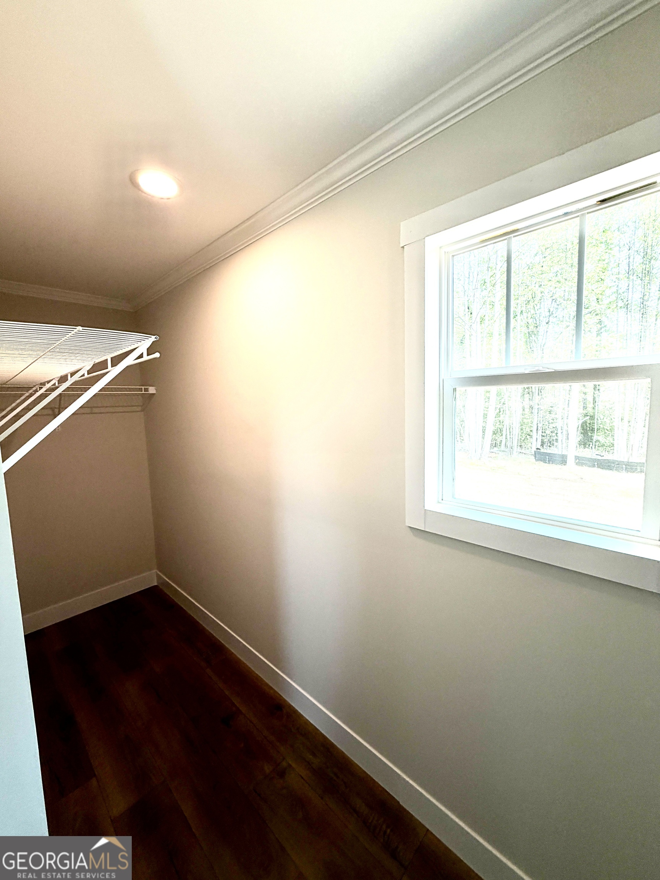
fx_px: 356
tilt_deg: -4.3
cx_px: 330
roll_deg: +1.6
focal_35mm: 14
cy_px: 440
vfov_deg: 102.1
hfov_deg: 85.7
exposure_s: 1/120
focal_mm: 2.22
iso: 32
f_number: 2.2
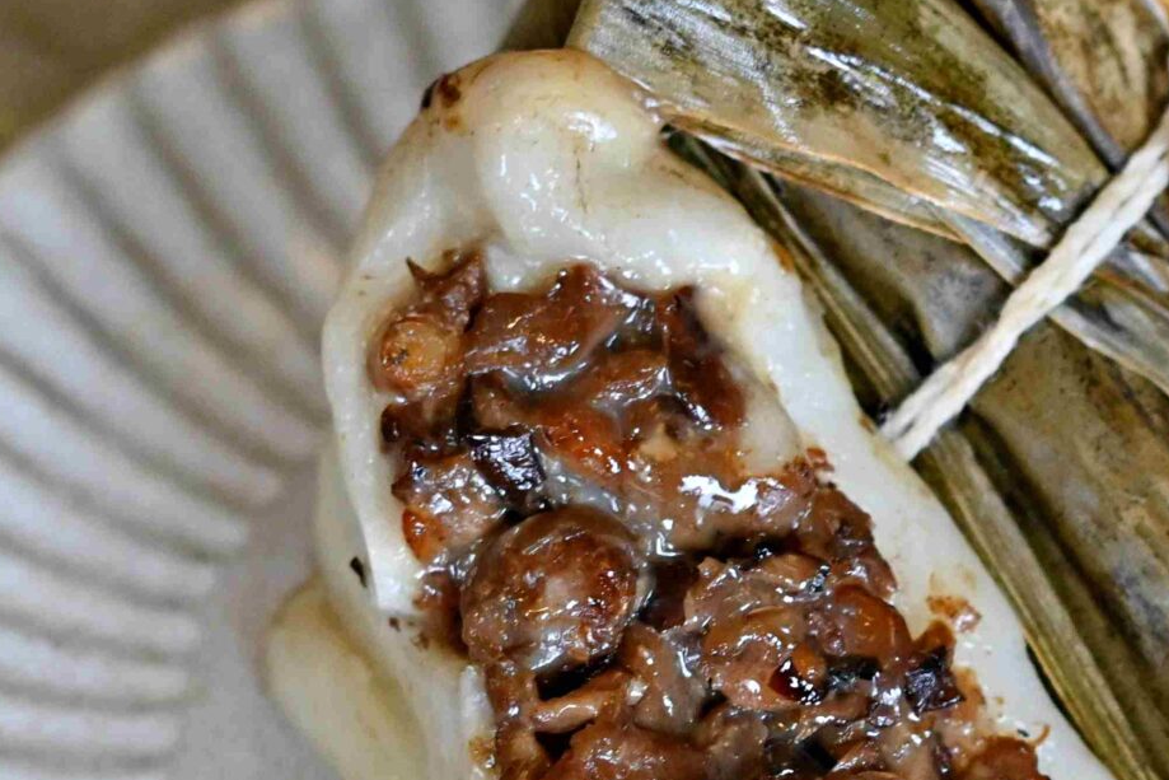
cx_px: 1099
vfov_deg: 6.6
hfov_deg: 9.8
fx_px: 6787
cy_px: 602
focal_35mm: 209
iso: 1000
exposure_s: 1/320
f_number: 3.2
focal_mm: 50
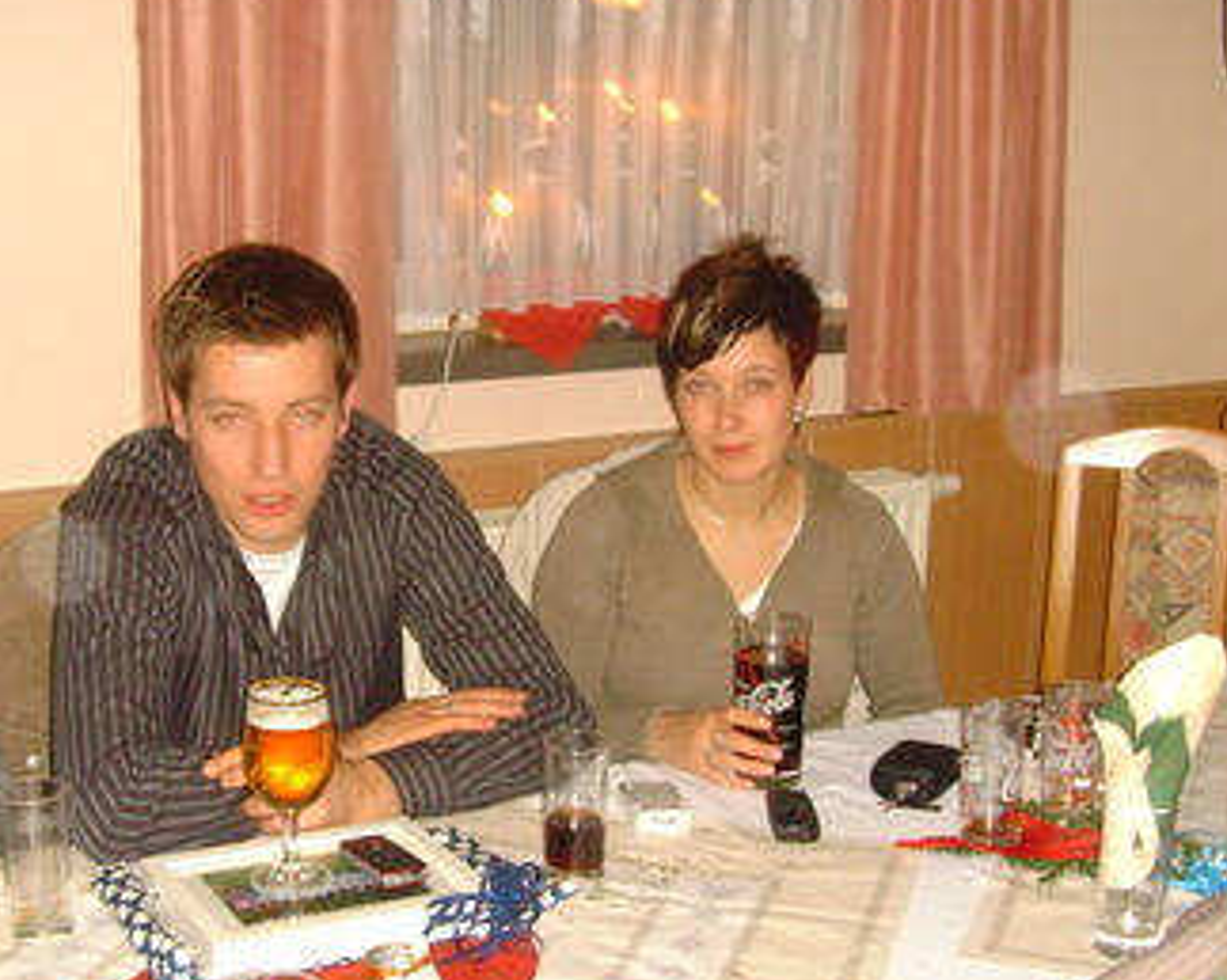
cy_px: 564
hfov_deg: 31.9
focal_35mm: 59
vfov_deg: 25.8
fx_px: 2141
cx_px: 490
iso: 320
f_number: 3.5
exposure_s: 1/45
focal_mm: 6.6
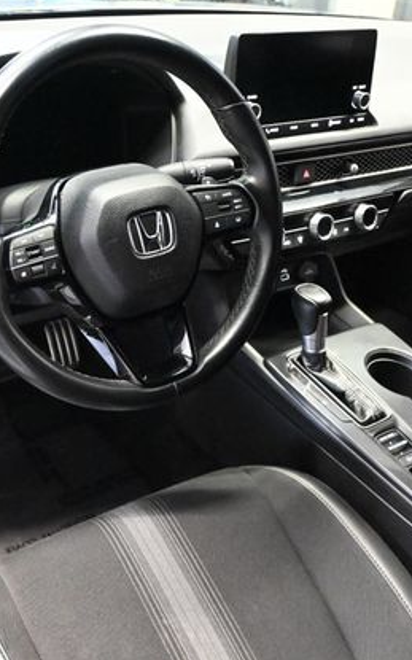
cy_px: 329
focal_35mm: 45
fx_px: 805
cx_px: 188
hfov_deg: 28.7
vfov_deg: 44.6
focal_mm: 19
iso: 12800
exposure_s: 1/30
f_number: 3.8
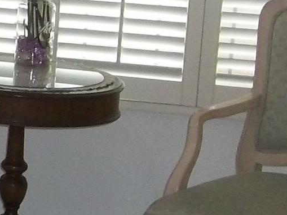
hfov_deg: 11.0
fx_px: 1319
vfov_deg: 9.3
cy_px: -12
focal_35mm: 159
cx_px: -330
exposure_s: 1/30
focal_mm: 4.9
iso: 160
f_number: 3.5
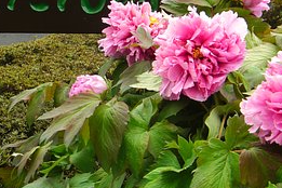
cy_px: 83
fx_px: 752
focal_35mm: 96
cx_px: 124
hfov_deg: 21.2
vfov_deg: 14.2
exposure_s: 1/250
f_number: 3.6
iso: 50
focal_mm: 7.9
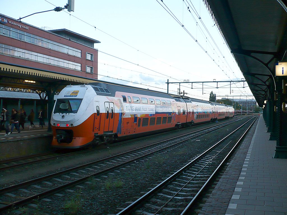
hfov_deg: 52.6
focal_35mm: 35
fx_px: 290
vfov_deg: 40.7
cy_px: 108
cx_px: 144
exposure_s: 1/50
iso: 100
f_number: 2.8
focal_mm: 5.8
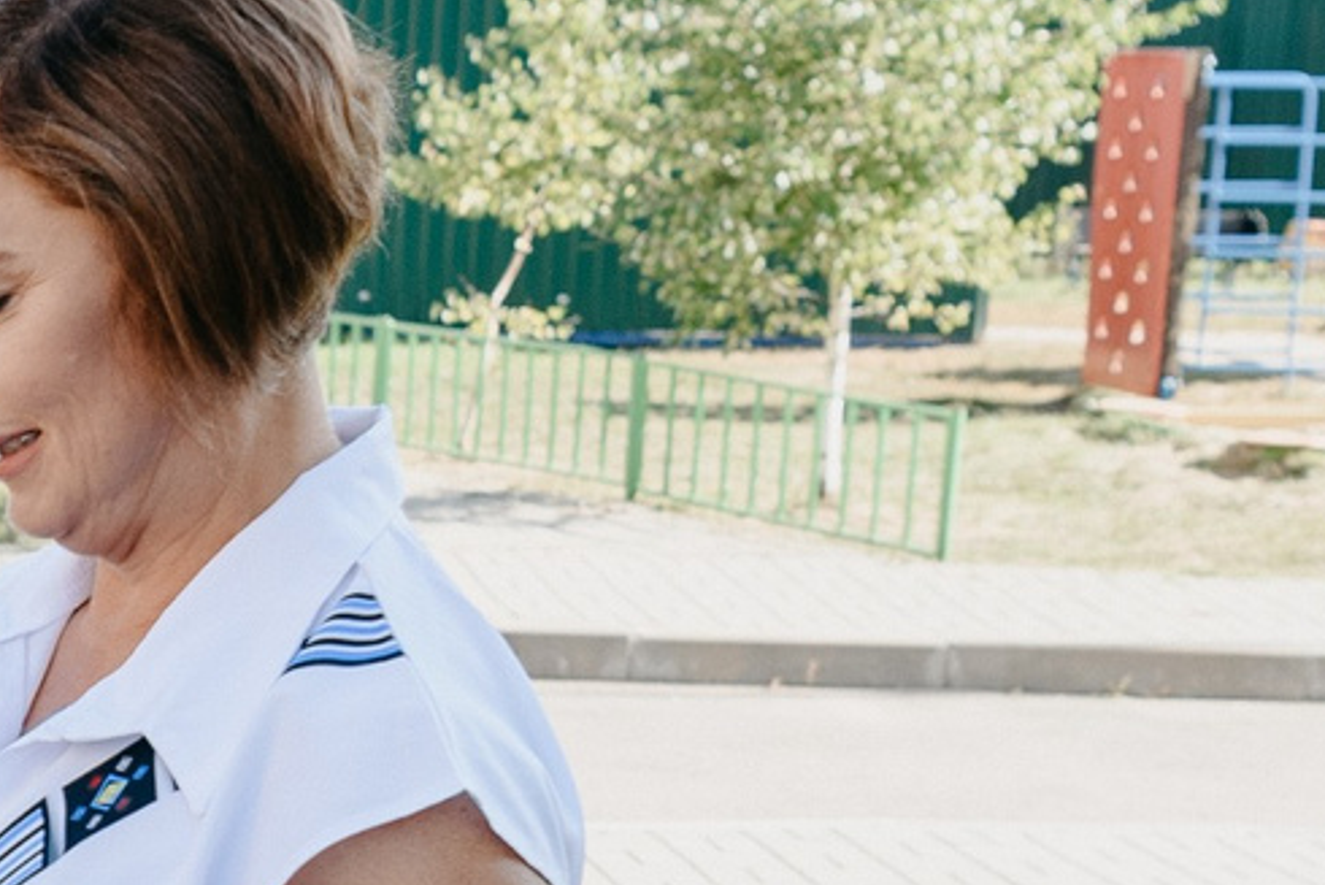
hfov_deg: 13.9
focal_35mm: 131
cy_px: 1302
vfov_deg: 10.2
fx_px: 4823
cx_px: -1094
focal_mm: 24
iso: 160
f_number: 4
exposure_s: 1/400
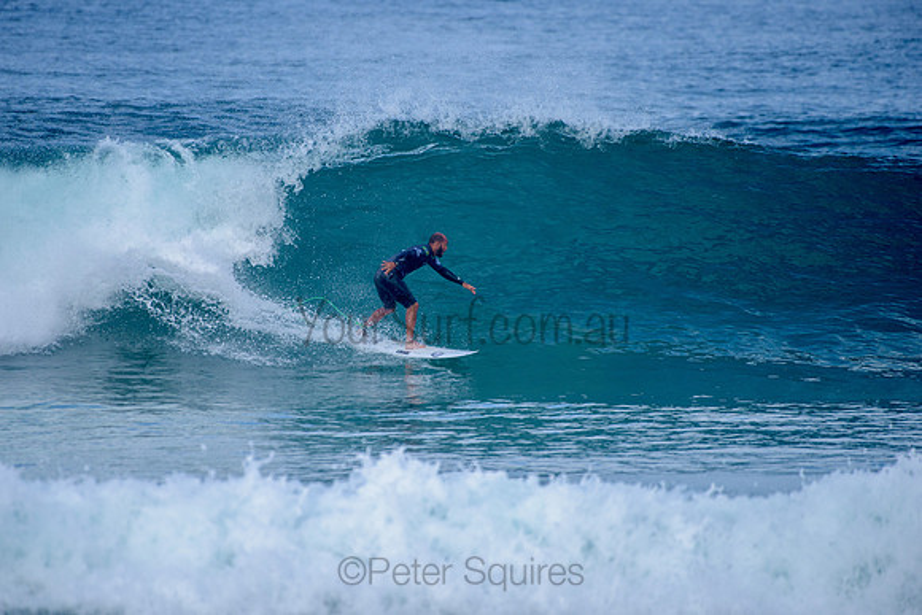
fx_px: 13975
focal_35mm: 546
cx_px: 431
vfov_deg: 2.5
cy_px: 287
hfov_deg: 3.8
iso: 250
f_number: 5.6
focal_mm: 500
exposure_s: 1/2000
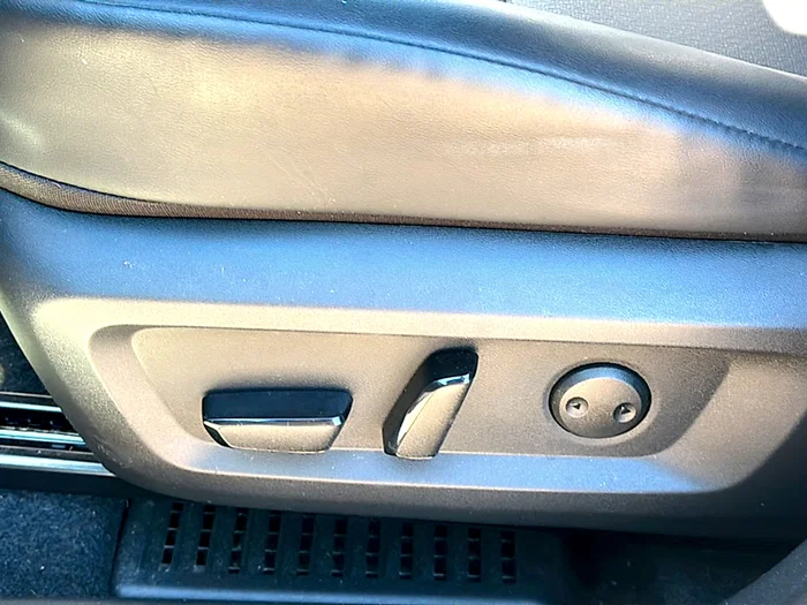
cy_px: 302
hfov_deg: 36.8
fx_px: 1212
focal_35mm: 52
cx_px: 404
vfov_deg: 28.0
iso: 80
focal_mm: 6.86
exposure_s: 1/205
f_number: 1.78
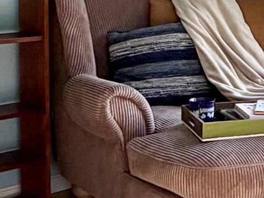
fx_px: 710
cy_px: 15
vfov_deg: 15.7
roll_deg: -0.5
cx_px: 393
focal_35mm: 93
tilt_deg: -3.9
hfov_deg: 18.7
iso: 64
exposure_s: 1/145
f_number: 2.2
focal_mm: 2.22
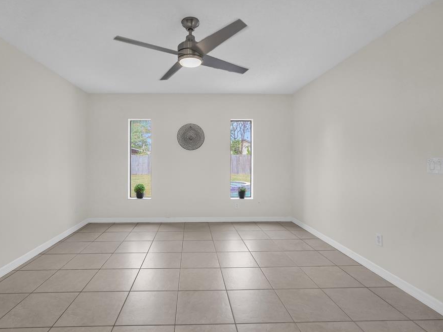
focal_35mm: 18
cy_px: 161
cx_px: 196
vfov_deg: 71.6
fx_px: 230
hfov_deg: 87.4
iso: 200
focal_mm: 16
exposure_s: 1/160
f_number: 4
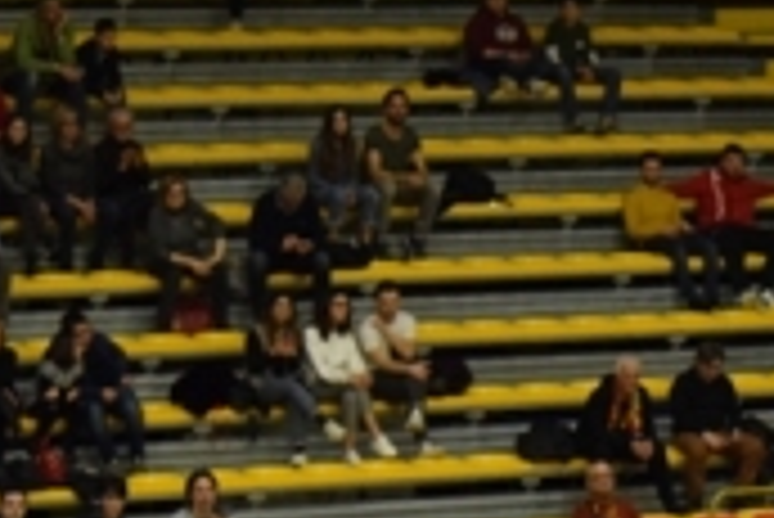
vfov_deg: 5.7
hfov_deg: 8.5
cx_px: 914
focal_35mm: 239
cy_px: 743
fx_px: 5152
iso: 3200
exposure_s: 1/400
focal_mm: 55
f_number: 4.5
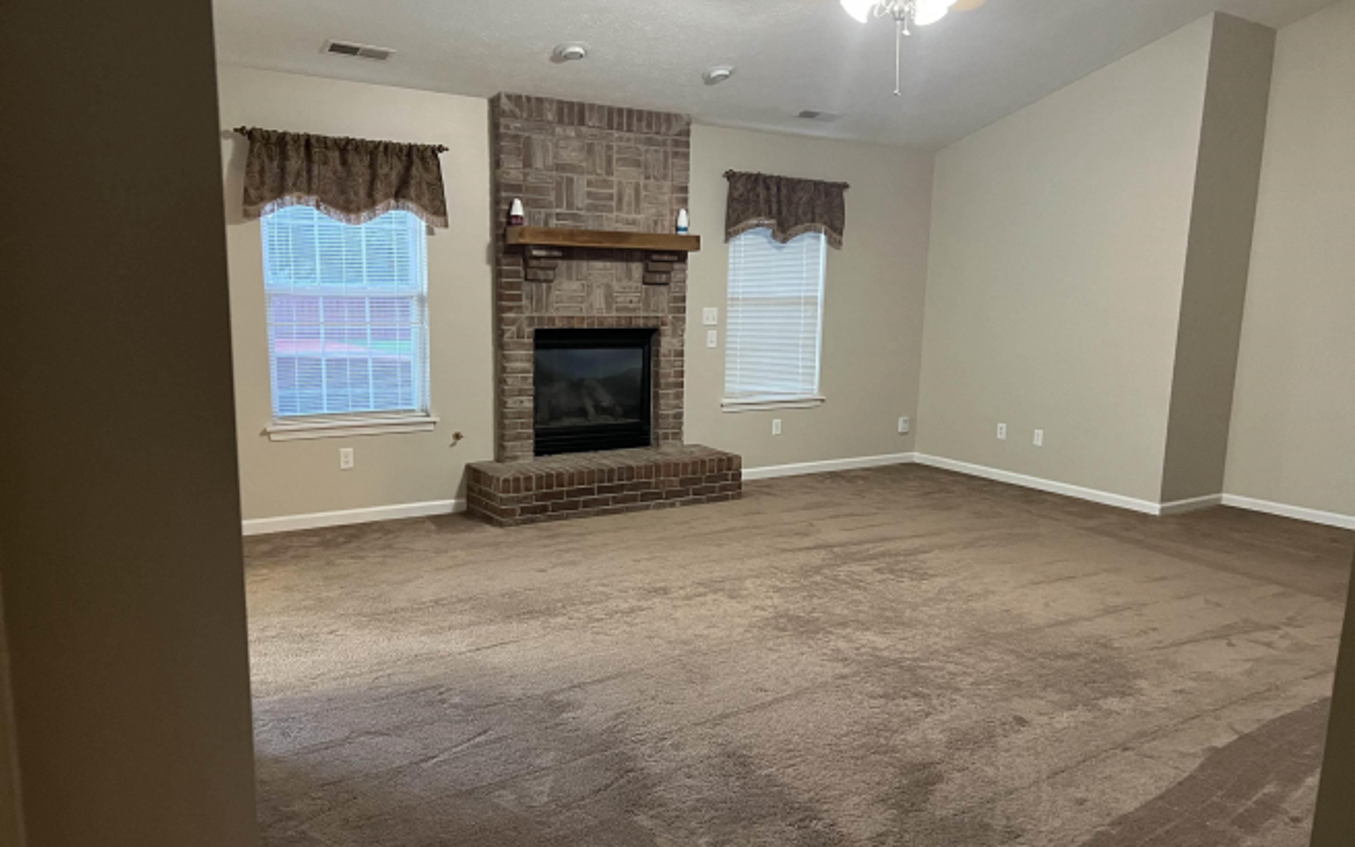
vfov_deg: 44.5
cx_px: 676
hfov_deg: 66.5
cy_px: 465
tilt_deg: -10.4
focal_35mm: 28
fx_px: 1034
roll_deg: -1.2
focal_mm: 5.7
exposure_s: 1/40
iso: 500
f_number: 1.5
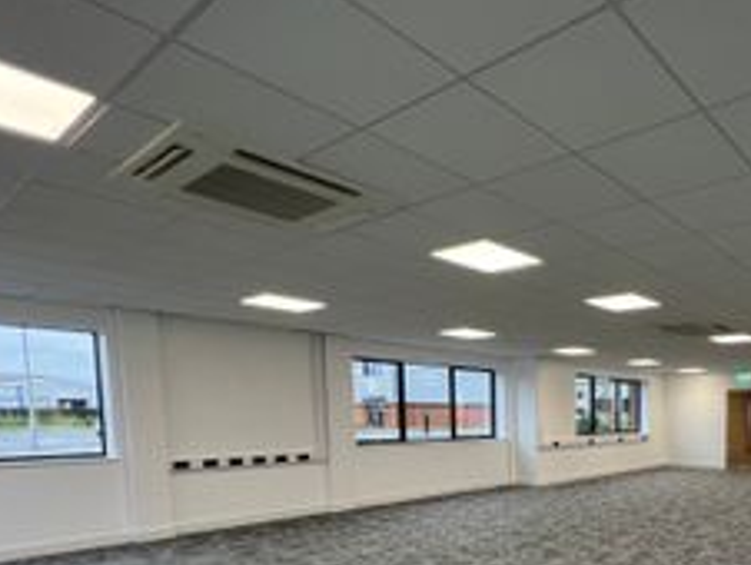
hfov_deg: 65.3
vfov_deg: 54.4
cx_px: 628
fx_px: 500
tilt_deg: -5.6
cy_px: 462
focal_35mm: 23
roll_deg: +0.0
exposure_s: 1/100
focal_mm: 1.57
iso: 64
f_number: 1.8
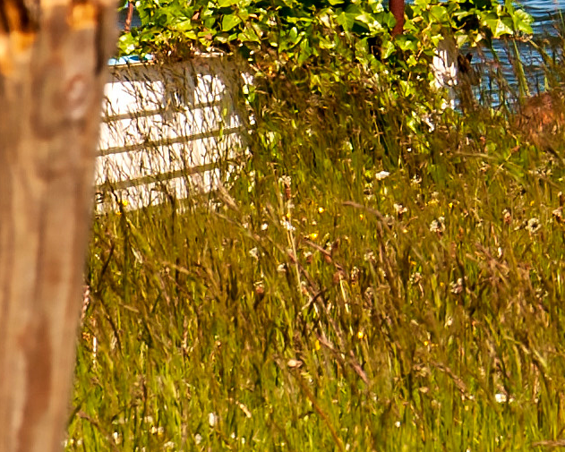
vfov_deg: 3.4
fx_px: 7409
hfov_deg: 4.2
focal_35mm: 443
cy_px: -804
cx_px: 1900
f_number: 16
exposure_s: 1/125
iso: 200
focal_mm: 70
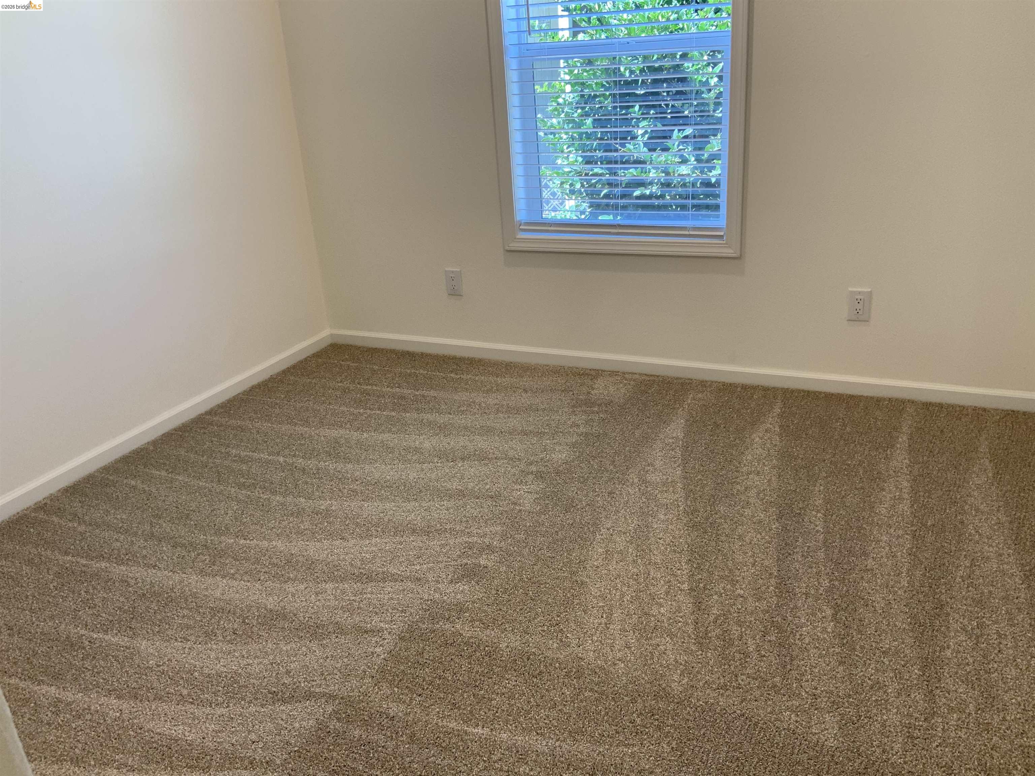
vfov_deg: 48.2
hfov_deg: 61.7
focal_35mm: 29
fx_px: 867
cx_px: 518
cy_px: 388
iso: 50
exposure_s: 1/60
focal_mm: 3
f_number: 1.8
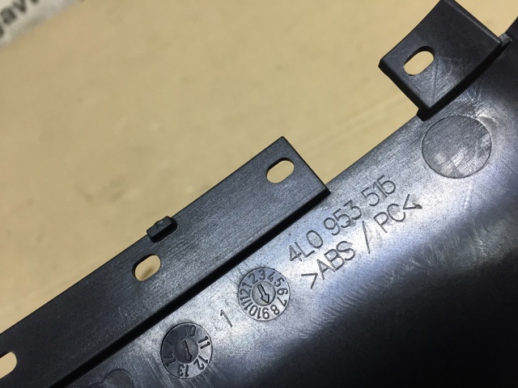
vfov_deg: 48.2
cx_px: 259
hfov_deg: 61.7
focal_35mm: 29
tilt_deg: -46.5
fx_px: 434
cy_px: 194
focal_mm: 4.15
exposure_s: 1/33
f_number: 2.2
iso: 50
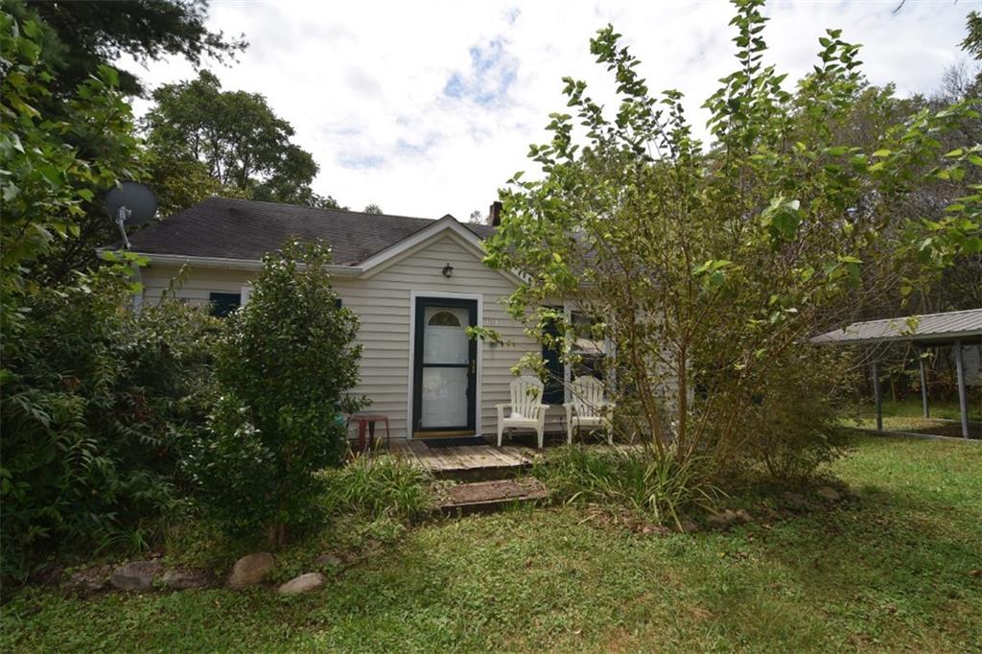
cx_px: 491
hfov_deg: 95.0
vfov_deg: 72.0
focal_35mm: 16
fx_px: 450
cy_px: 327
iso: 100
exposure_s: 1/200
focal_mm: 11
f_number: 6.3
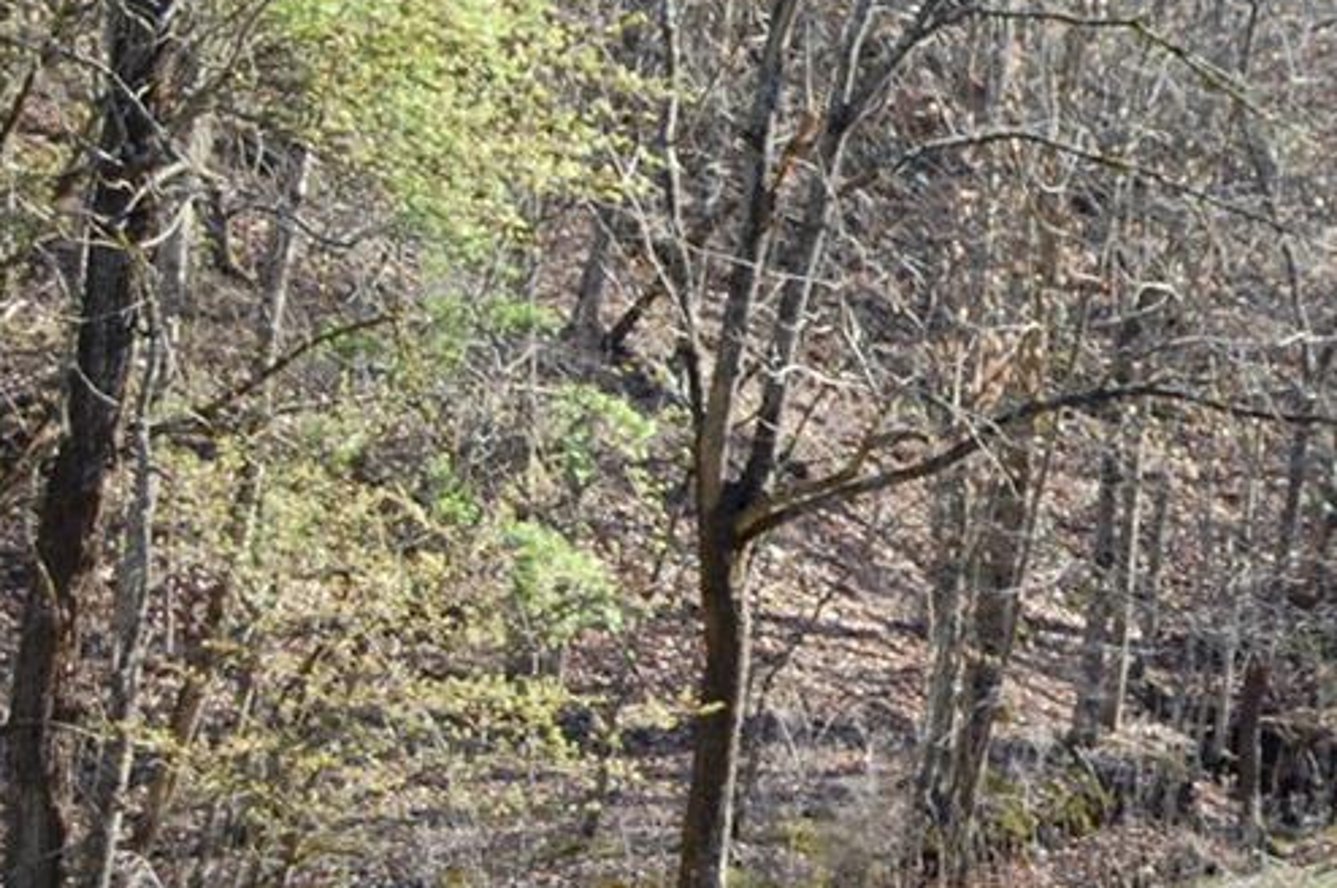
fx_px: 5194
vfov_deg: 9.7
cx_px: 1359
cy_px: 143
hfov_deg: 14.4
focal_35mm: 140
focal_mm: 45
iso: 200
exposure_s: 1/125
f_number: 5.6
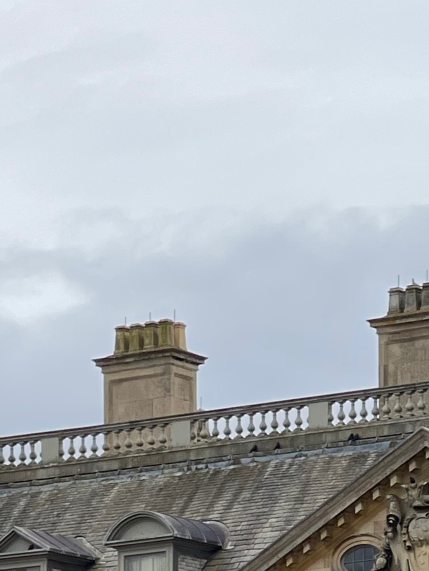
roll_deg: +0.0
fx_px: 4328
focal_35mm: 262
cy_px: 870
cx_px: 77
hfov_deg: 5.7
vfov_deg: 7.4
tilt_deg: +5.1
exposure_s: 1/1325
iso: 32
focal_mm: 7.5
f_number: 2.2
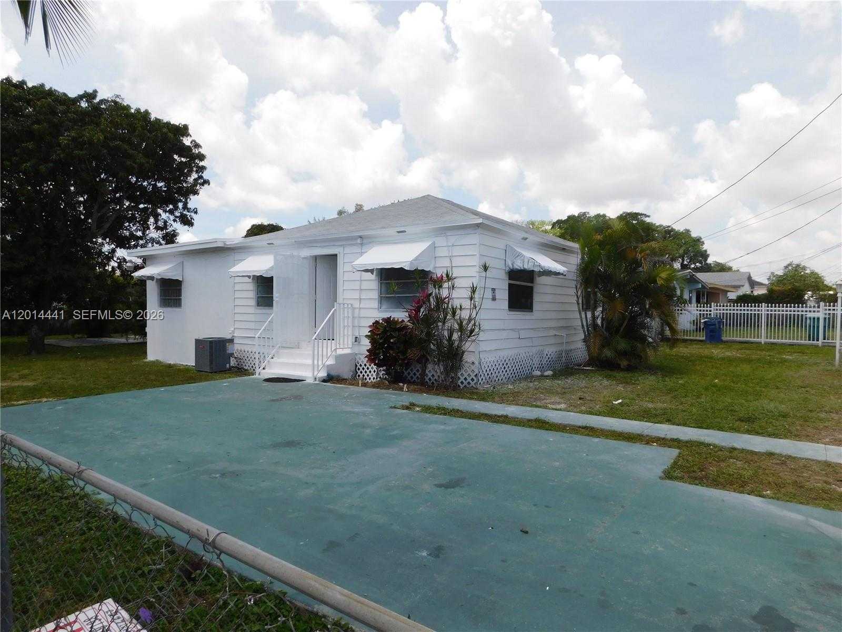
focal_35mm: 23
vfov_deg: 58.9
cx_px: 421
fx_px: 559
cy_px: 316
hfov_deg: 73.9
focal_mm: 4
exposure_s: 1/1500
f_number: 3
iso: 125
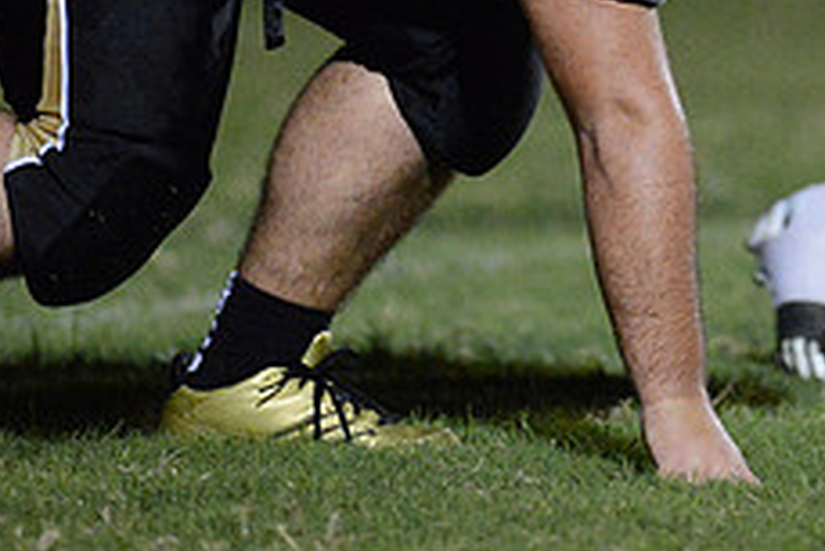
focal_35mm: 1014
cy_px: -74
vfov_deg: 1.4
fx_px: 23251
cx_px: 645
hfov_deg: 2.0
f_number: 2.8
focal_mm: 400
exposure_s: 1/640
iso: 12800
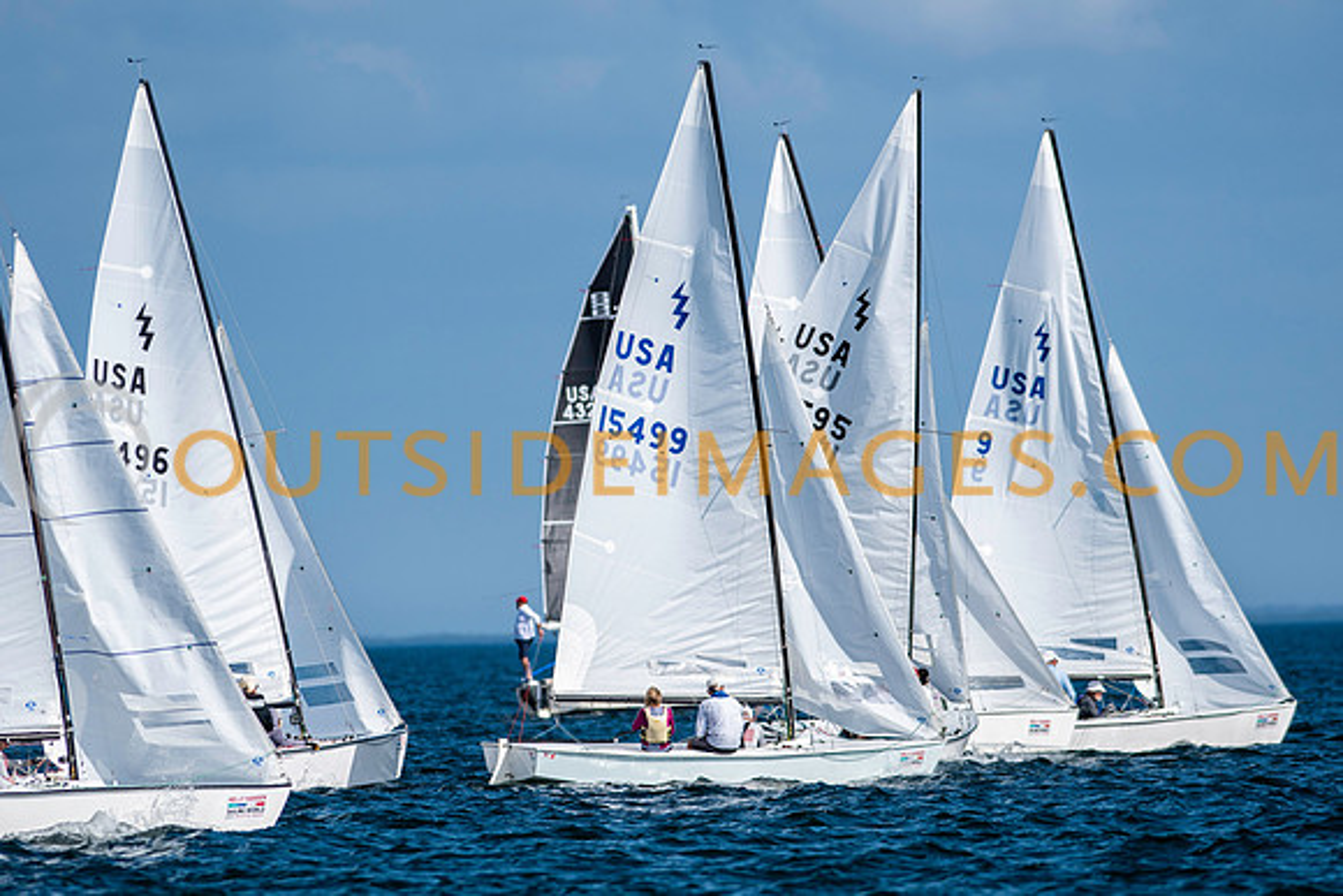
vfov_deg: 2.9
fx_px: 17489
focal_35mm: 469
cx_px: 672
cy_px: 448
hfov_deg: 4.4
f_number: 5
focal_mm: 300
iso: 200
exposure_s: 1/4000
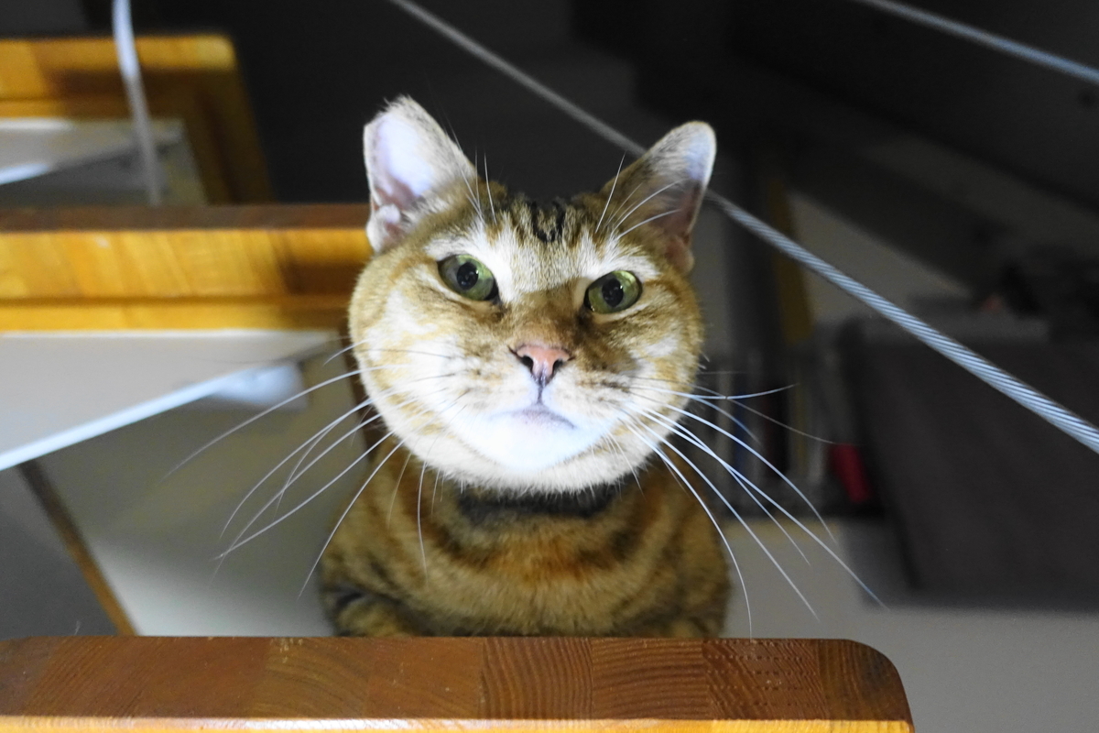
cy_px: 366
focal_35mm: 24
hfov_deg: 73.7
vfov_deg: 53.1
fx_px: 733
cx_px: 550
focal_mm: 8.8
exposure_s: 1/80
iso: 1600
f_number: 1.8
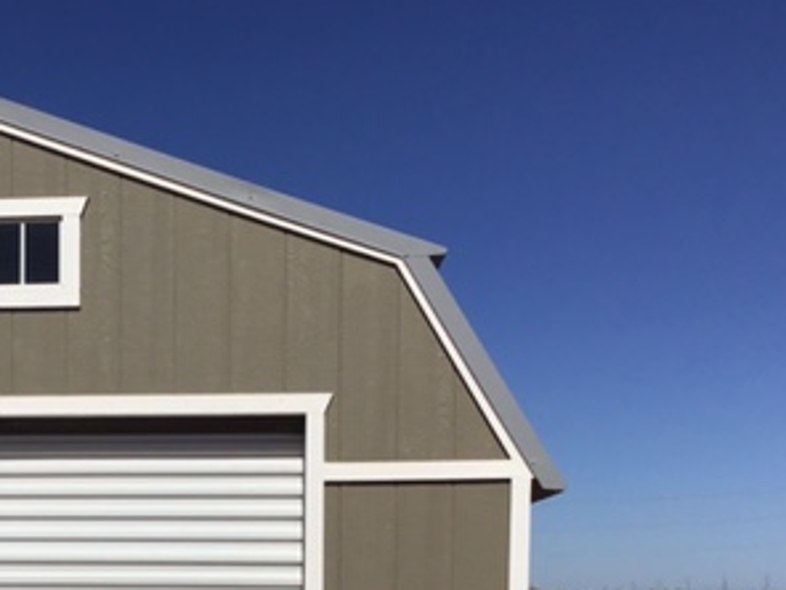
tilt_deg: -3.2
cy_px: 622
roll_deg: -1.0
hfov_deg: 28.1
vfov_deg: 21.0
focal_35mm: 67
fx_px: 1521
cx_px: 106
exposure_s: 1/5435
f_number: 2.4
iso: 25
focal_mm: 3.3
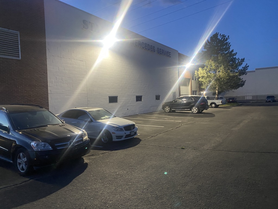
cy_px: 104
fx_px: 209
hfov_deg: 67.3
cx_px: 139
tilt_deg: -4.5
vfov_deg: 53.1
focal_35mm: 26
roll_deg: +1.9
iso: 500
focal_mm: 4.25
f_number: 1.8
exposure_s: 1/30
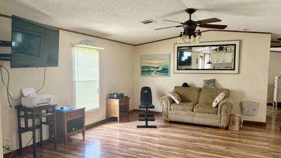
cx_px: 144
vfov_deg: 40.1
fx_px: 216
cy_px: 87
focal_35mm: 29
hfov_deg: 66.1
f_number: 1.6
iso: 125
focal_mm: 5.96
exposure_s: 1/61
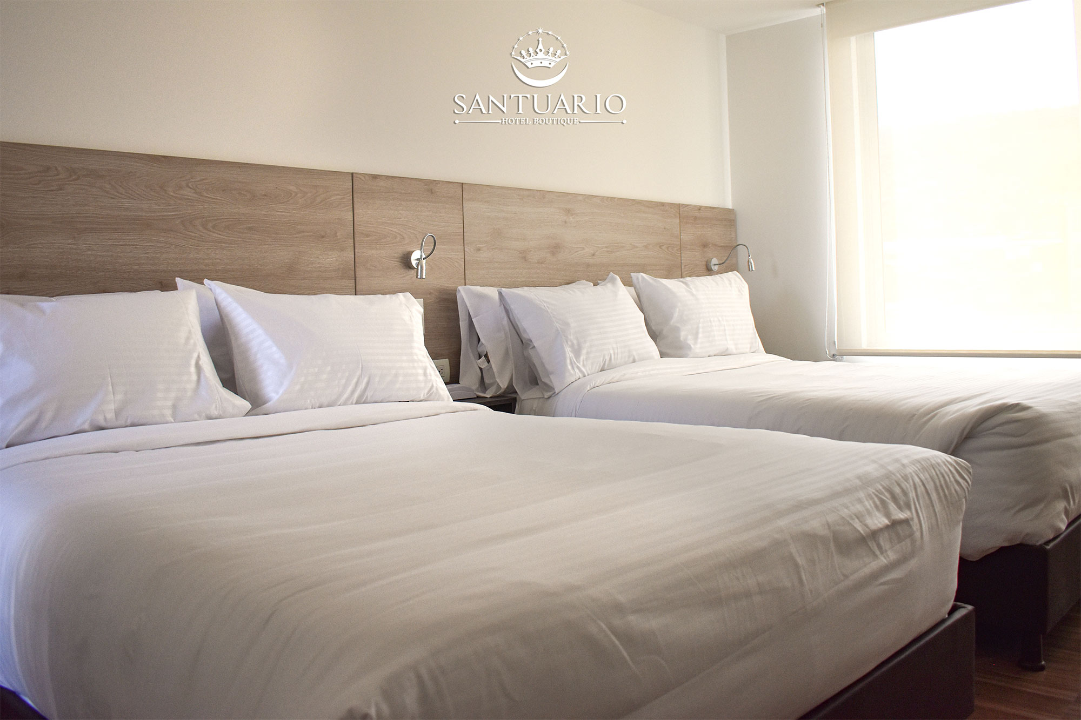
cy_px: 360
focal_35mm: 27
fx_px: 811
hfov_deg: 67.4
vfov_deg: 47.9
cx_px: 540
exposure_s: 1/60
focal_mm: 18
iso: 200
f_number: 4
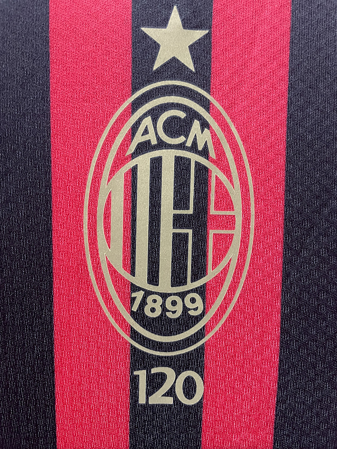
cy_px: 224
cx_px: 168
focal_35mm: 26
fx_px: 337
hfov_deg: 53.1
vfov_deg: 67.3
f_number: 1.6
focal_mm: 4.2
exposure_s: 1/37
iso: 640
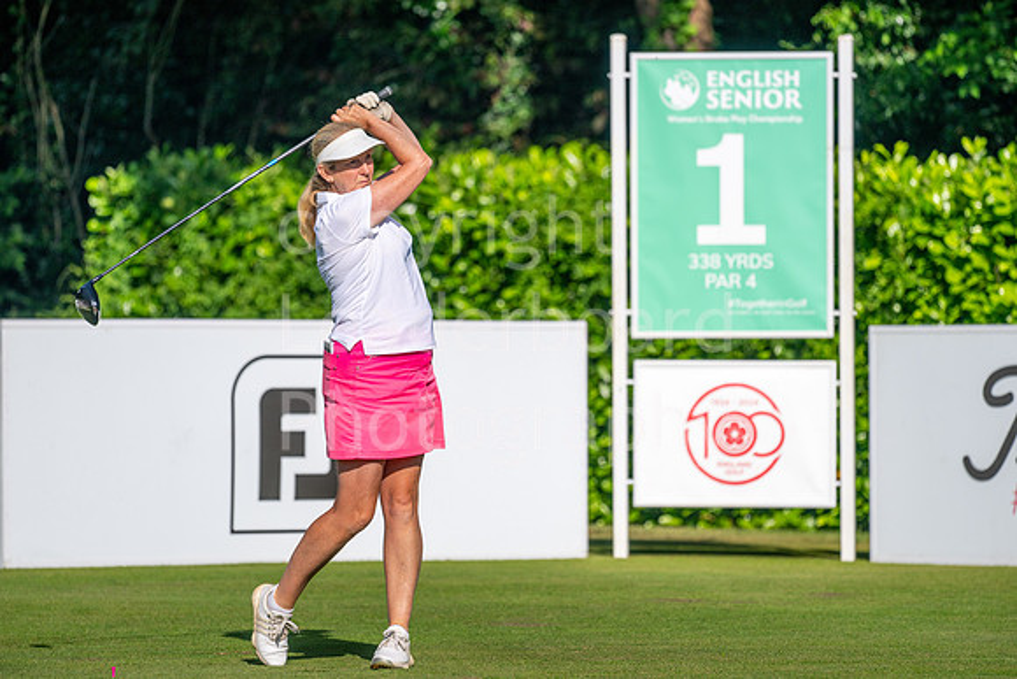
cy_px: 340
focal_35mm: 300
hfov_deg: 6.9
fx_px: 8477
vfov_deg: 4.6
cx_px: 508
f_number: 5
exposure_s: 1/4000
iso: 200
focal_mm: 300
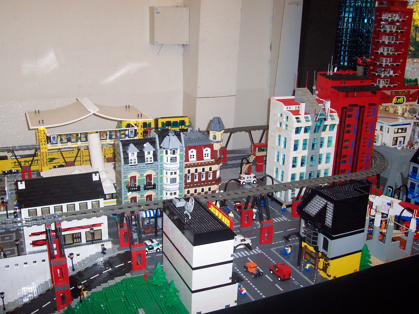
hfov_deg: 50.1
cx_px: 210
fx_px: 448
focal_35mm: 37
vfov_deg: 38.7
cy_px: 157
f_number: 2.8
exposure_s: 1/60
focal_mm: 5.6
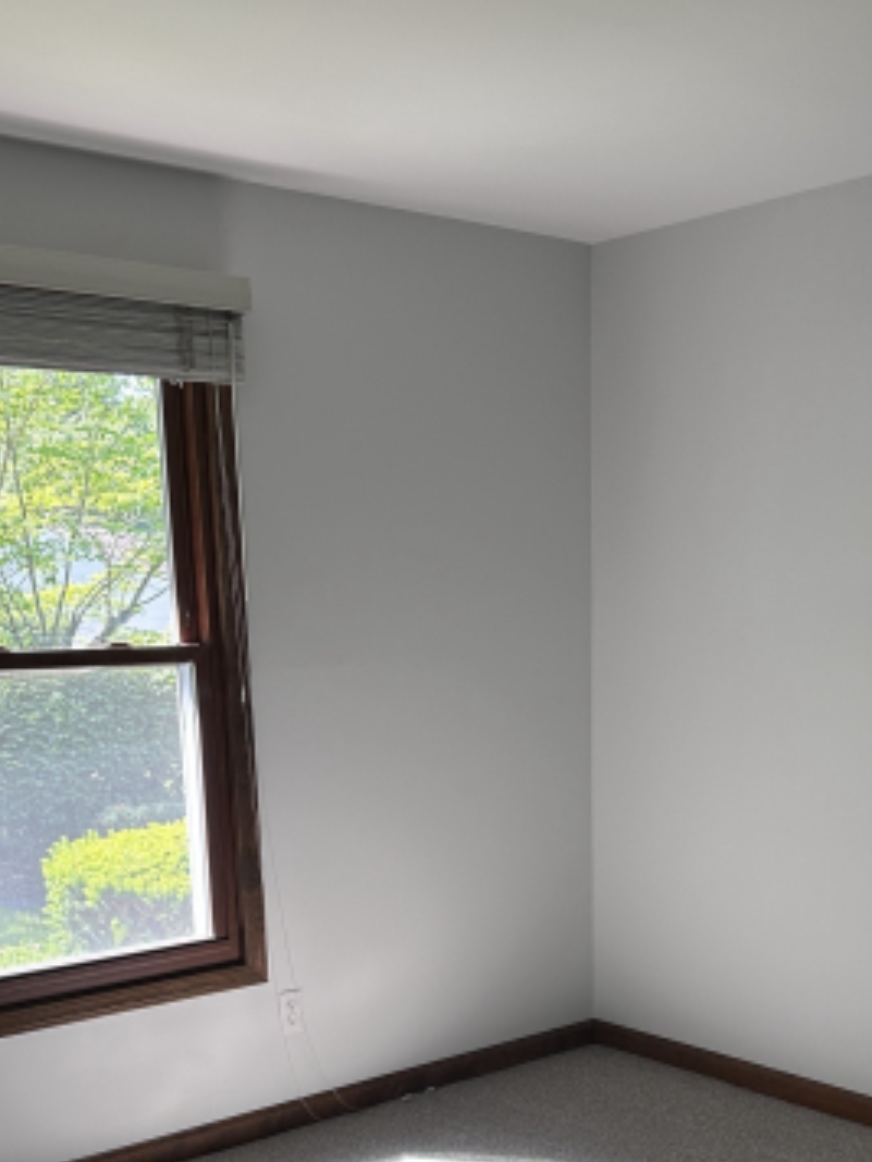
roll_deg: +0.4
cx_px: 519
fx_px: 1511
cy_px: 912
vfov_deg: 40.5
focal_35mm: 45
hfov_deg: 32.1
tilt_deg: -11.1
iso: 100
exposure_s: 1/121
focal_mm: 6.86
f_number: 1.78
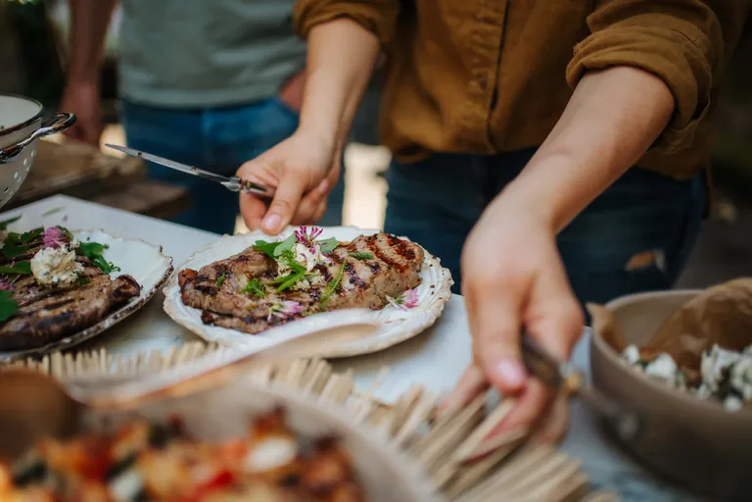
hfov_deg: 54.4
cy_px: 251
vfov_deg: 37.9
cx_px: 376
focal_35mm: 35
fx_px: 731
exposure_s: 1/2000
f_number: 1.8
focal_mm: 35
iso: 100
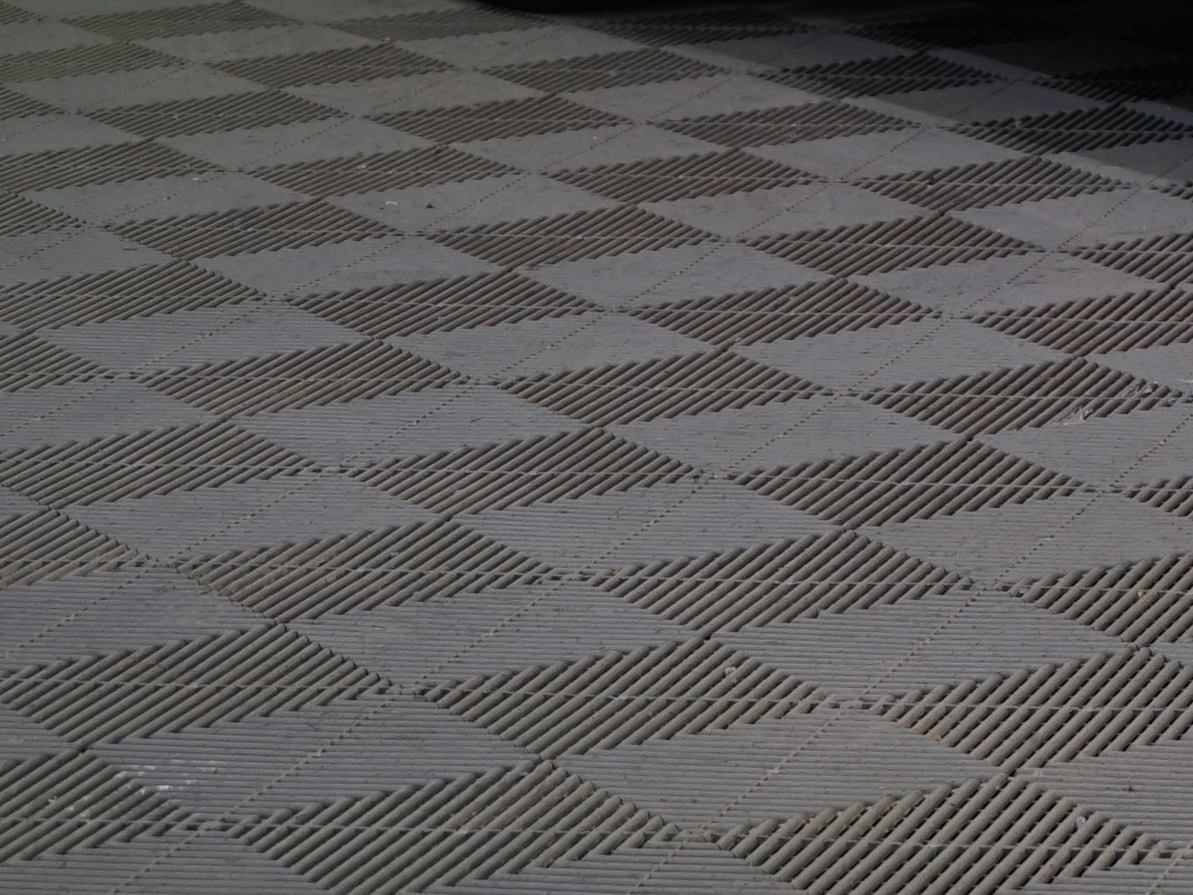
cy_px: -693
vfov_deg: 8.7
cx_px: 2235
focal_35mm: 164
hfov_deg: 11.1
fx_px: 5652
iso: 400
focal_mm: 39
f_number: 5.6
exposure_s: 1/30
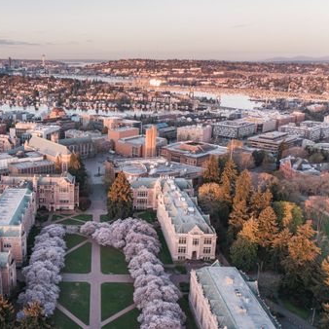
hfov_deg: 44.7
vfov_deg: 46.0
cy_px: 164
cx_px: 87
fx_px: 387
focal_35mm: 36
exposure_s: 1/160
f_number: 2.8
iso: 200
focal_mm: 10.26
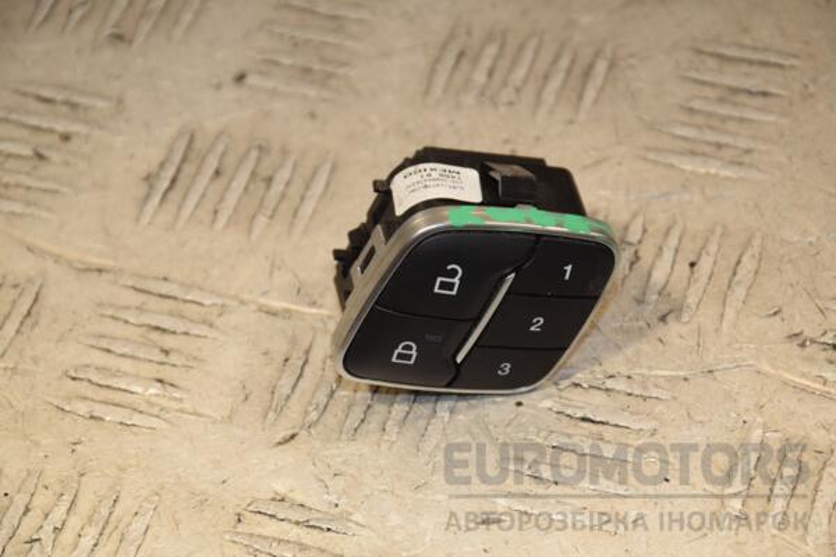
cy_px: 278
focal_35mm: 158
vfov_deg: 8.7
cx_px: 418
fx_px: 3657
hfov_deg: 13.0
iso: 800
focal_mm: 105
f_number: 8
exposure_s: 1/200
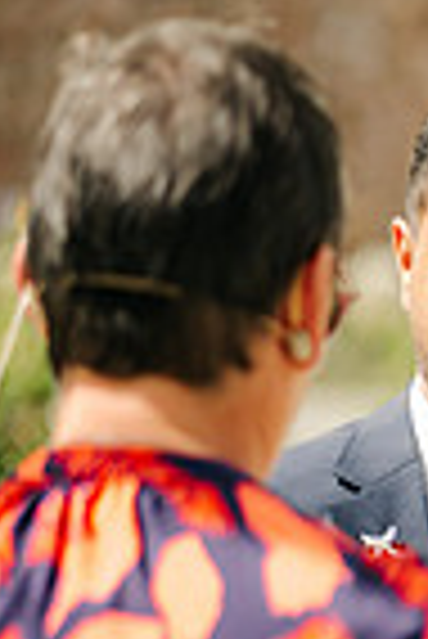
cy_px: 572
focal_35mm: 269
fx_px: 4785
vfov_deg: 7.6
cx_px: 577
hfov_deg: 5.1
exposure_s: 1/4000
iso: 100
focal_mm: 85
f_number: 2
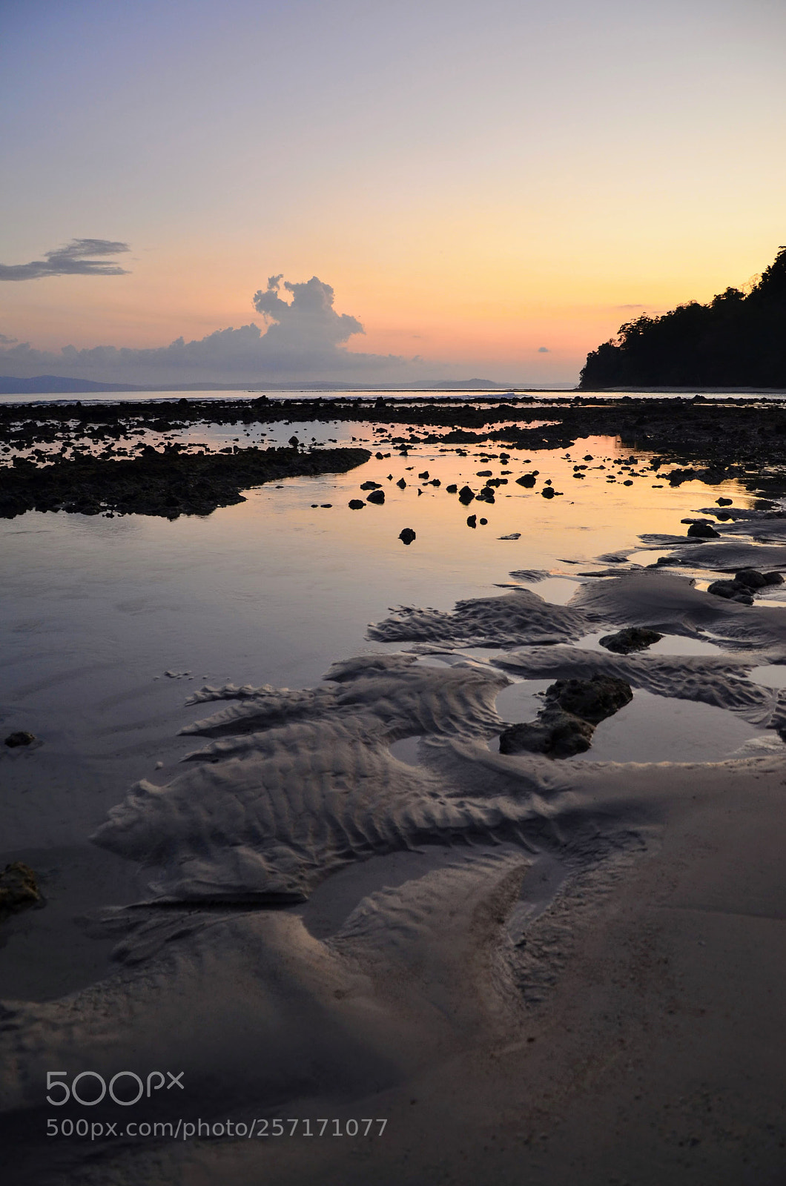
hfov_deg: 47.7
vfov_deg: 67.5
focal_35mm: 27
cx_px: 393
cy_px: 593
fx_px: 888
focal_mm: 18
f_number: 3.5
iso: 200
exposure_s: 1/20
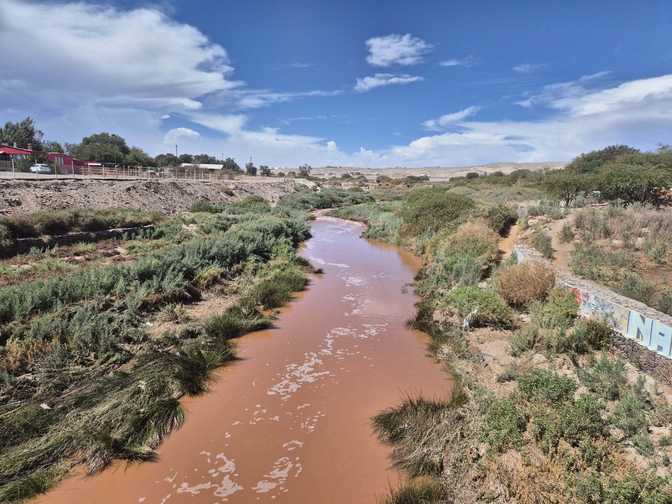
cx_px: 336
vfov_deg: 58.9
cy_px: 252
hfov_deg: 73.9
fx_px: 446
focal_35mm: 23
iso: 25
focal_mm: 5.4
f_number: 1.8
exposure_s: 1/2552
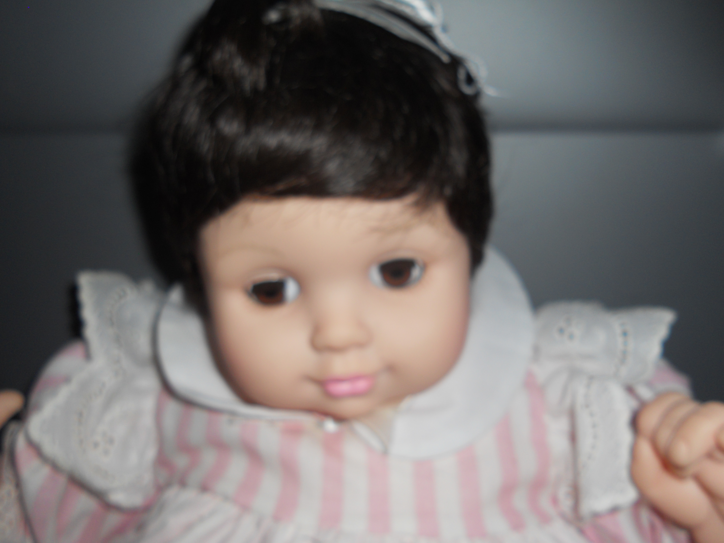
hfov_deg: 56.8
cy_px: 272
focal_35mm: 32
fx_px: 669
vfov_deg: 44.2
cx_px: 362
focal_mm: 5.8
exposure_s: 1/25
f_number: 8.8
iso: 80
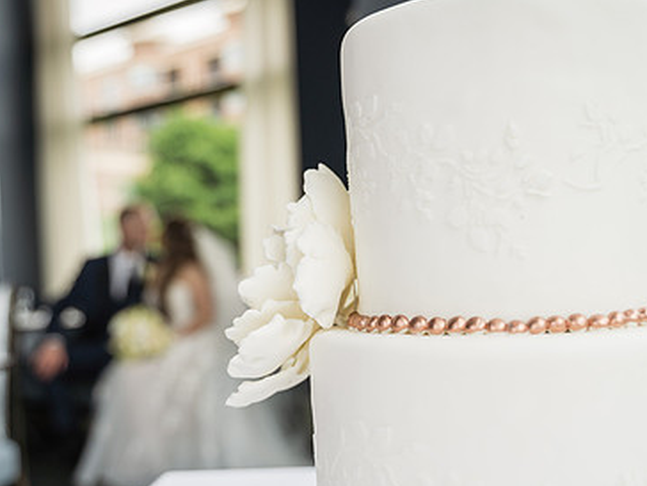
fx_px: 860
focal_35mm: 46
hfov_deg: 41.2
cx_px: 334
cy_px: 270
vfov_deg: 31.5
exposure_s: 1/250
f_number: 3.2
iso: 100
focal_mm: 30
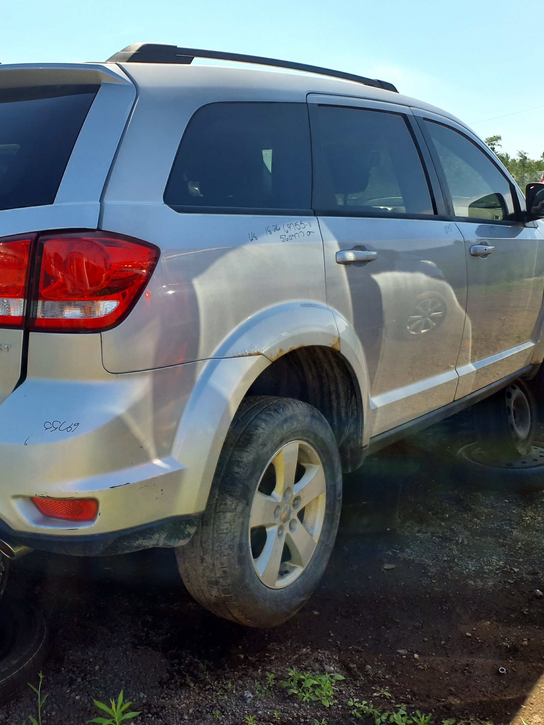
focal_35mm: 37
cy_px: 356
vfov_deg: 50.1
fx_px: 775
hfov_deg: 38.1
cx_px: 170
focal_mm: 3.58
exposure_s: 1/1176
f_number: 1.9
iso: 40
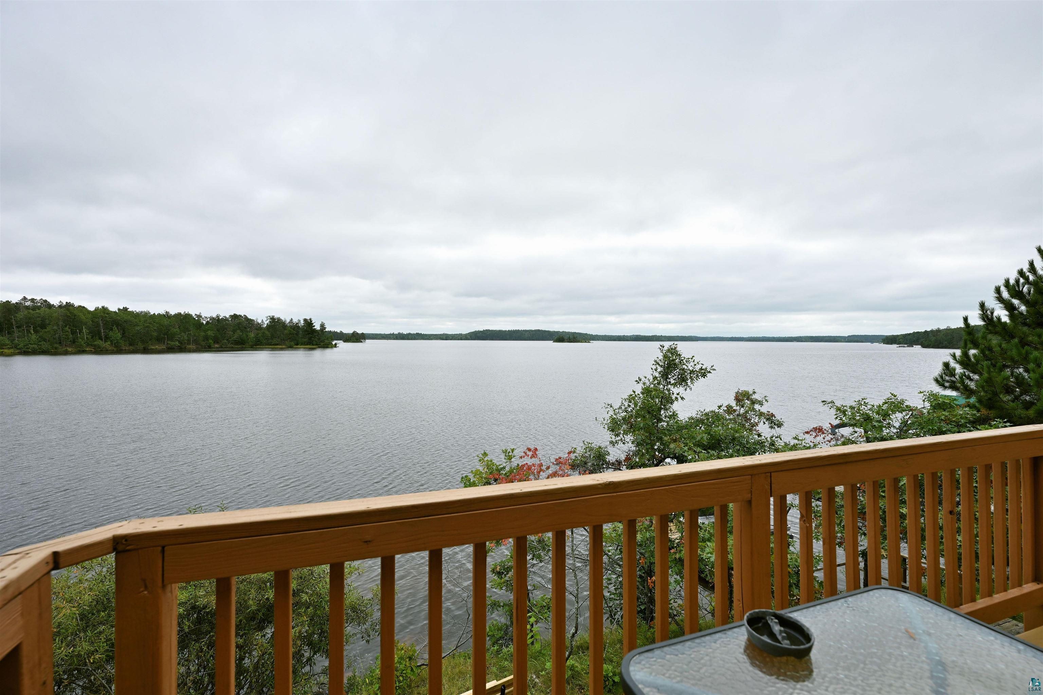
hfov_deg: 96.7
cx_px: 522
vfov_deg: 73.7
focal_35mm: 16
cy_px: 348
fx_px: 464
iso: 250
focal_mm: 16
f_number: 5.6
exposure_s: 1/800
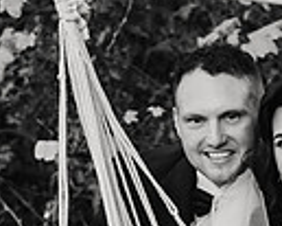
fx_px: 4187
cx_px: 402
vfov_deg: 3.1
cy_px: 415
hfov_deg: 3.8
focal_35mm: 502
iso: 250
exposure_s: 1/200
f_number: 2.8
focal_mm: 102
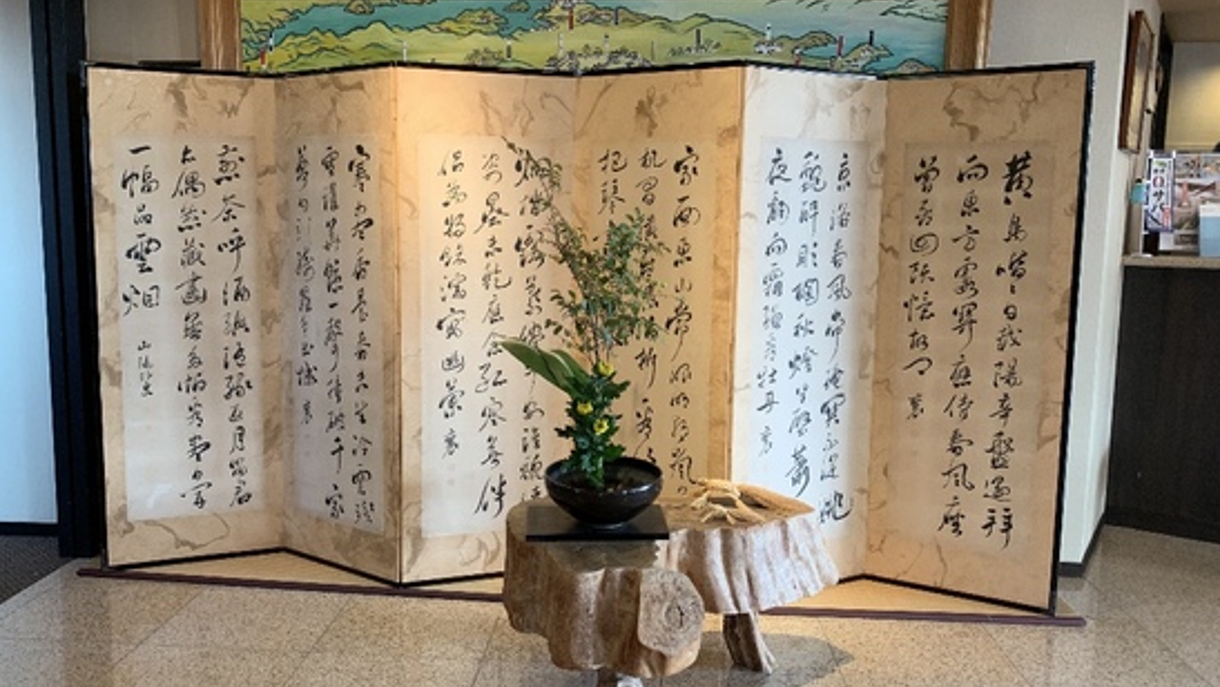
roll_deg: -0.5
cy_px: 330
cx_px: 600
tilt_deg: -7.1
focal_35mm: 29
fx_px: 938
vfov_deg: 40.2
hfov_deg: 66.0
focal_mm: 4.25
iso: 80
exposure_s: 1/60
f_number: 1.8
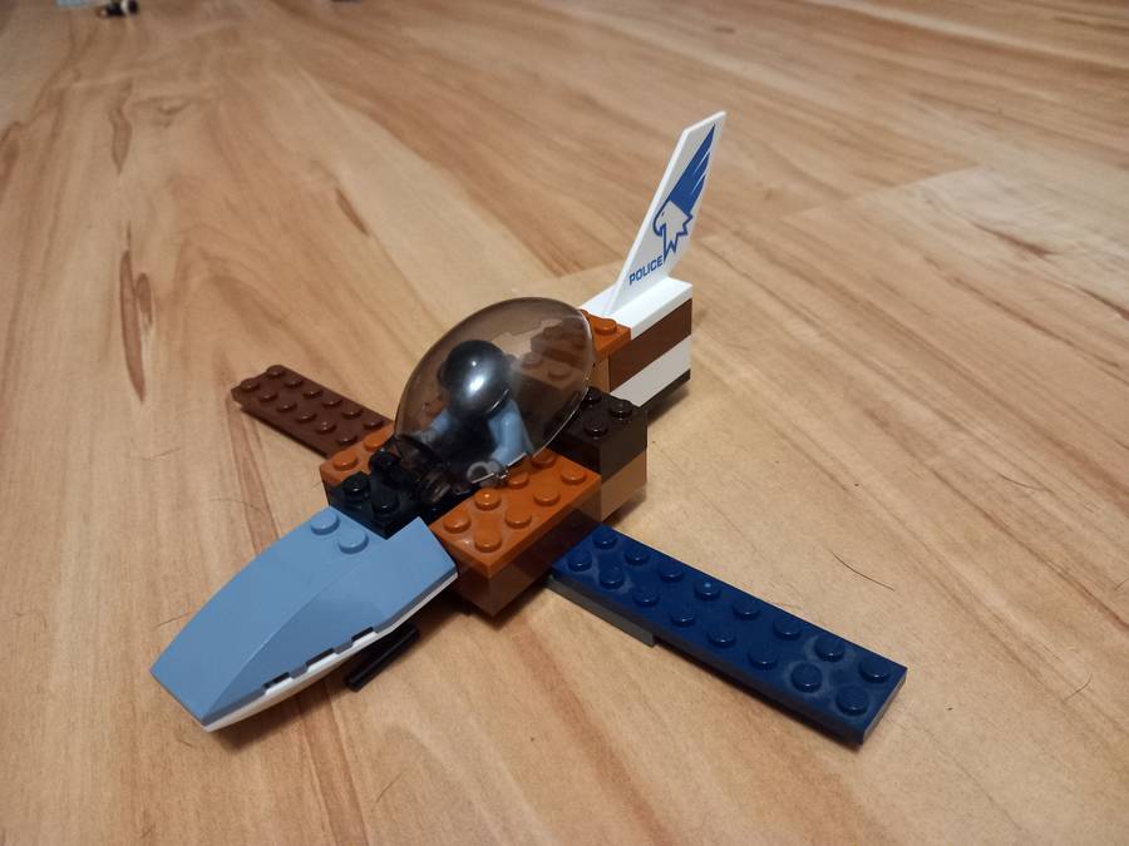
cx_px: 564
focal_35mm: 27
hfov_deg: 65.3
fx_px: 881
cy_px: 423
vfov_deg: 51.4
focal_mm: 4
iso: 640
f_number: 1.8
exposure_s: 1/20
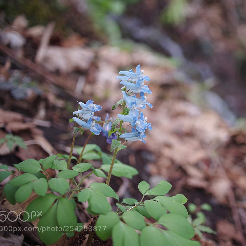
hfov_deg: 37.0
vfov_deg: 37.6
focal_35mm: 45
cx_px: 171
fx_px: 362
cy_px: 123
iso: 100
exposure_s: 1/250
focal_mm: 35
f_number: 2.8
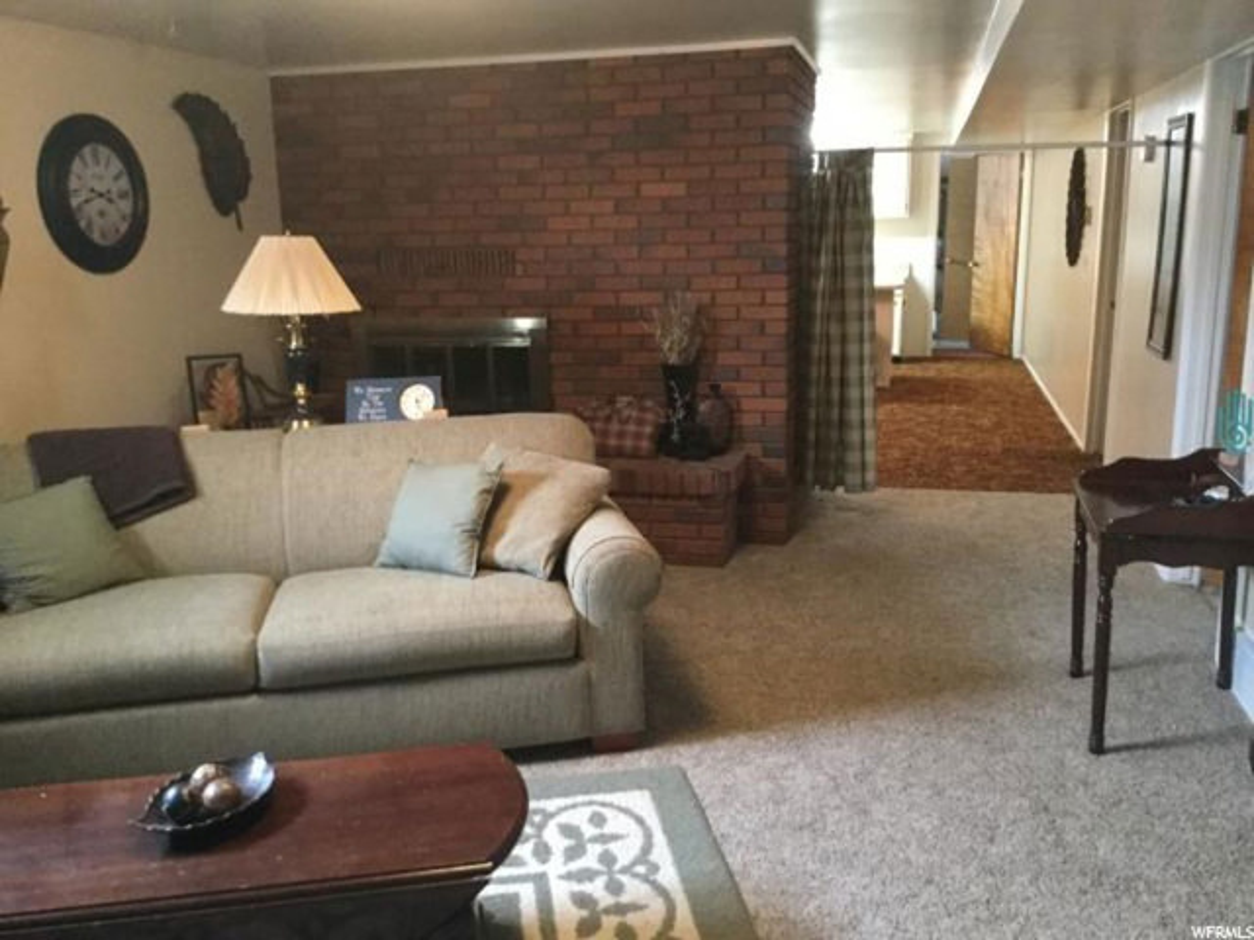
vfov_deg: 45.4
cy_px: 470
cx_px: 627
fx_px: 1123
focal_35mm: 31
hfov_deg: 58.4
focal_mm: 3.3
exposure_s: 1/15
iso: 250
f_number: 2.4
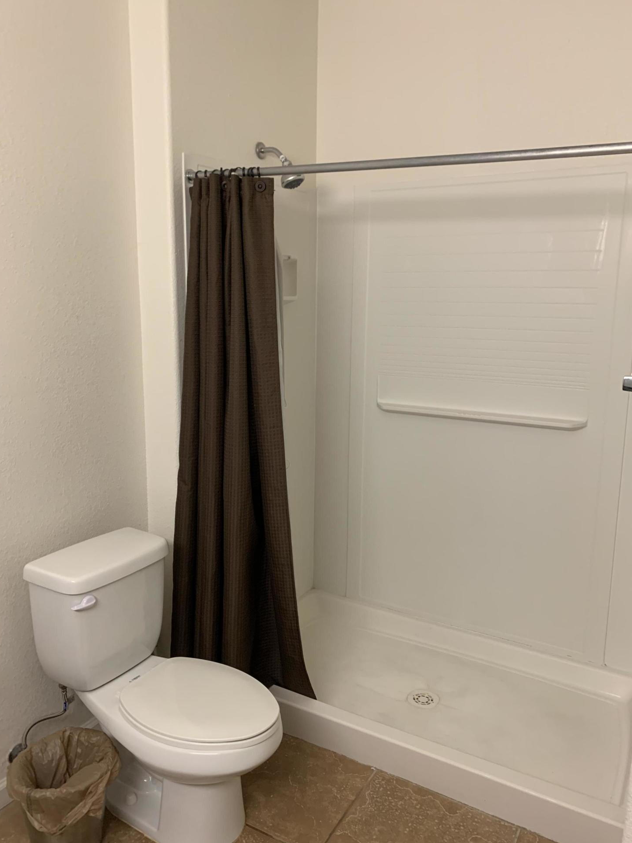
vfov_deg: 65.3
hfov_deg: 51.3
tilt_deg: -9.9
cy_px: 430
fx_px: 657
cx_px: 309
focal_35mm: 27
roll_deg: -0.6
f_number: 1.8
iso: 160
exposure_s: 1/60
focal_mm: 4.25
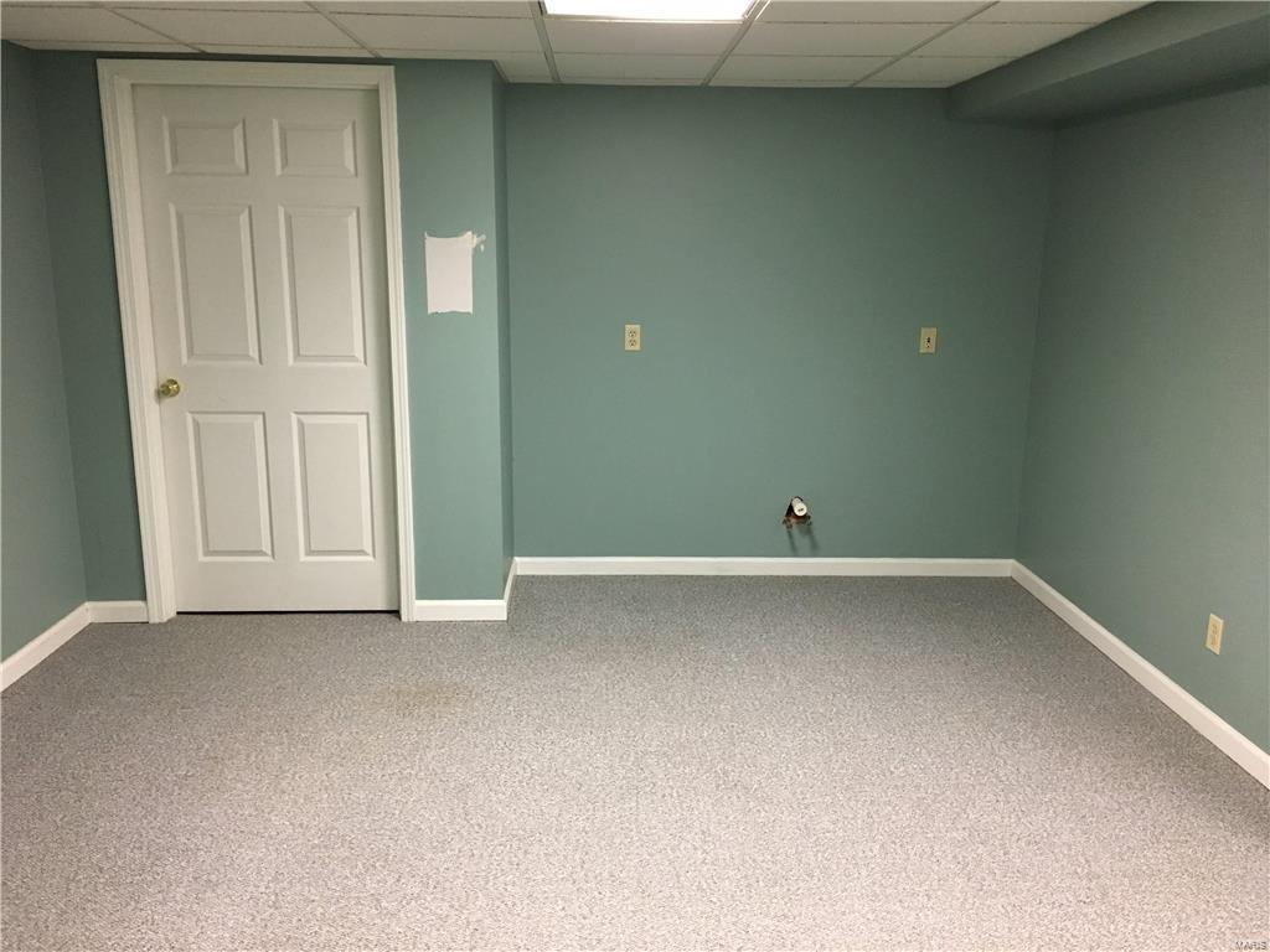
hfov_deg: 61.7
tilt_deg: -13.3
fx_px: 1064
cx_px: 635
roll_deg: +0.0
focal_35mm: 29
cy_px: 476
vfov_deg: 48.2
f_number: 2.2
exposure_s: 1/30
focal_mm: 4.15
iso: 160
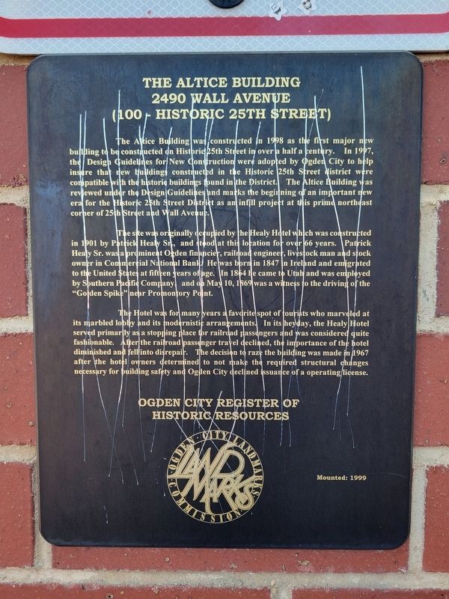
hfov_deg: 53.1
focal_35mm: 26
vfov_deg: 67.3
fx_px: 450
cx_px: 224
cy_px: 300
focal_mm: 5.4
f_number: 1.8
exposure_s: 1/173
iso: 40
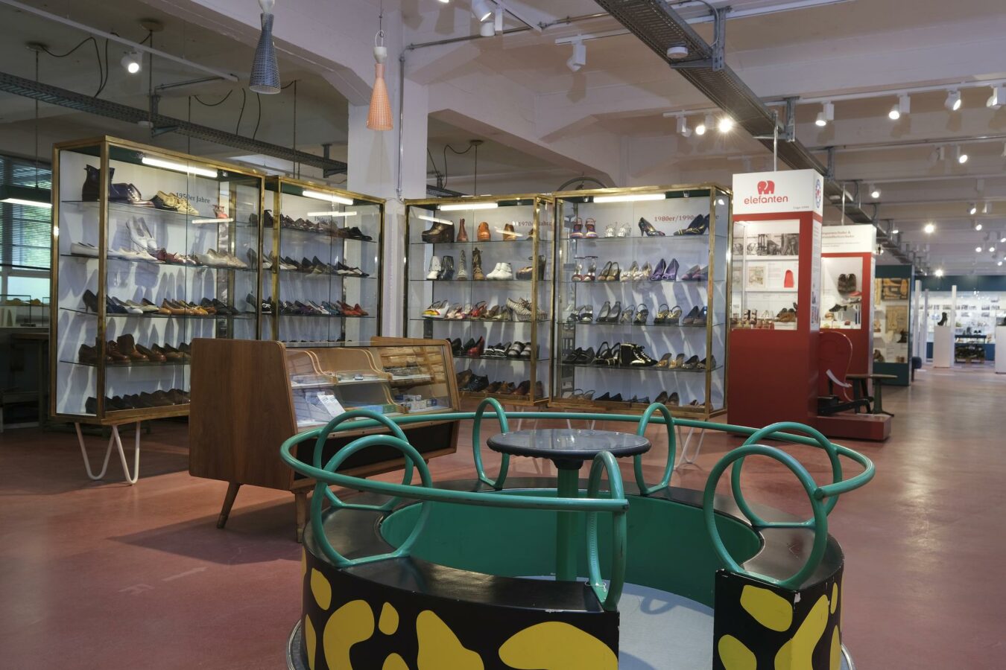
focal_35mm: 30
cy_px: 335
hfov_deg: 61.9
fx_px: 838
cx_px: 503
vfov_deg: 43.6
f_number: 5.6
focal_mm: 20
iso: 160
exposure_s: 1/15
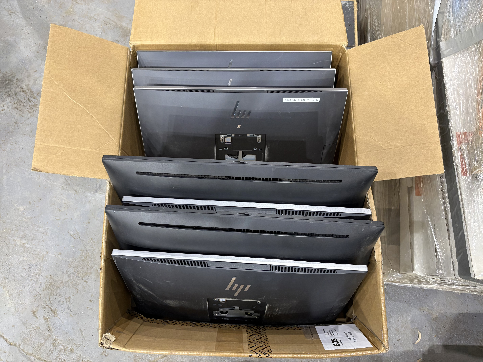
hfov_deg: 67.3
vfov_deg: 53.1
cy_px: 181
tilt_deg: -75.9
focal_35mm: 26
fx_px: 363
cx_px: 242
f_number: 1.6
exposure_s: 1/50
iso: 250
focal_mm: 5.96
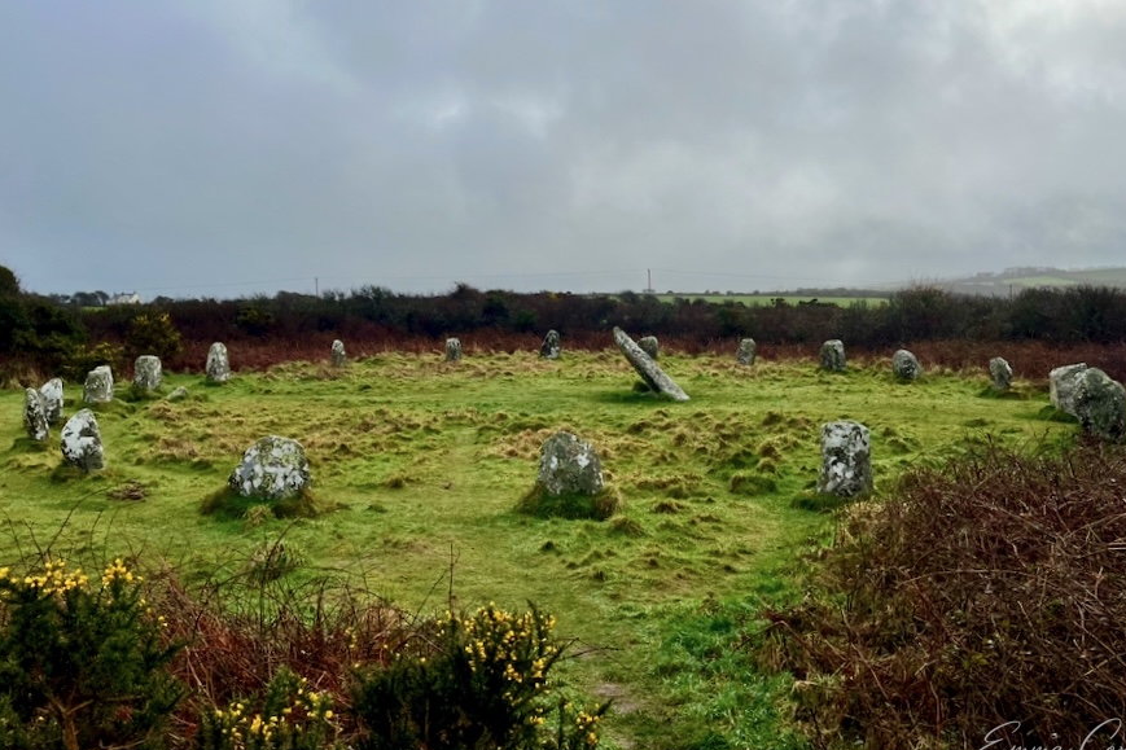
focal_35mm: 28
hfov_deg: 65.5
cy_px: 353
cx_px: 582
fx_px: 876
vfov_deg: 46.4
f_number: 1.6
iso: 50
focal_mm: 5.1
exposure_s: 1/5556
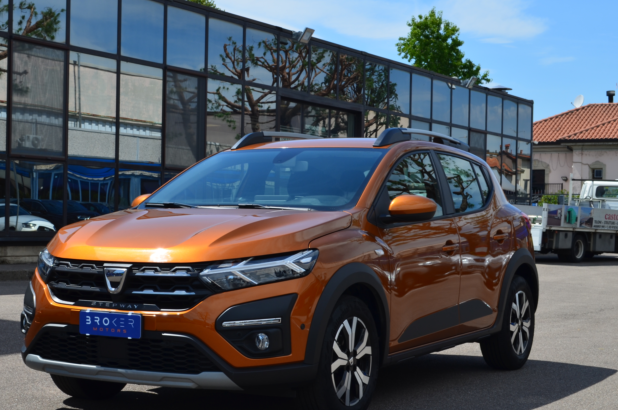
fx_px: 1176
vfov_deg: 19.7
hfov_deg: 29.4
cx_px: 255
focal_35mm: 69
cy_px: 244
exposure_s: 1/160
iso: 100
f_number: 11
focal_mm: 35
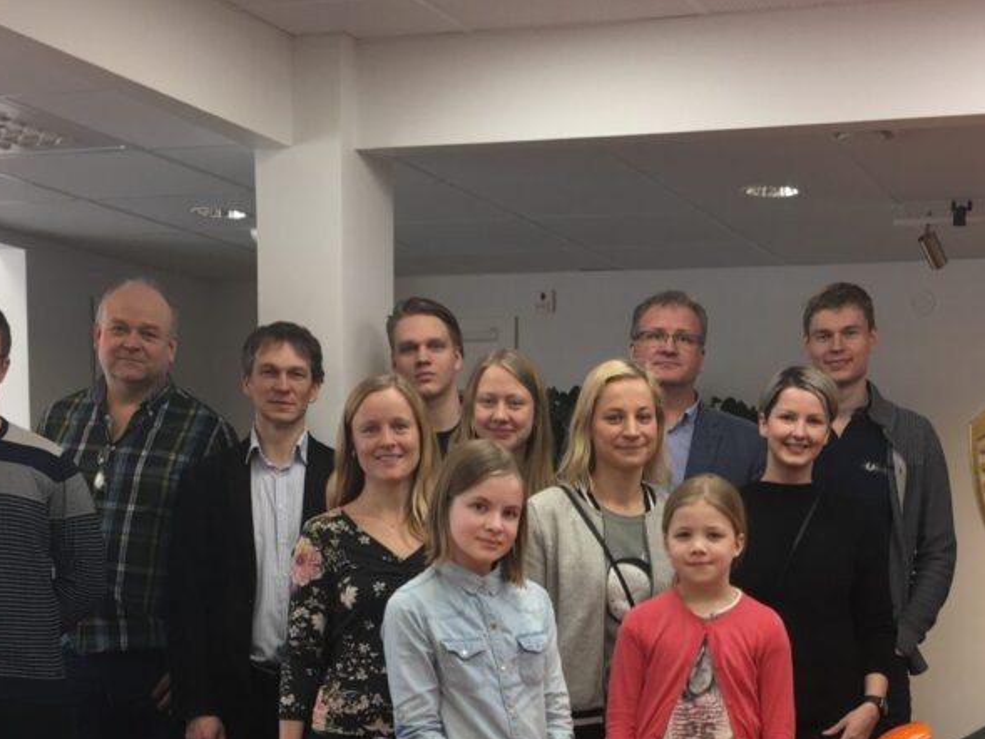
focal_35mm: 63
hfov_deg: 30.6
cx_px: 624
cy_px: 774
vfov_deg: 22.2
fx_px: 1793
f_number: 2.2
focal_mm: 4.15
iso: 32
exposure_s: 1/50
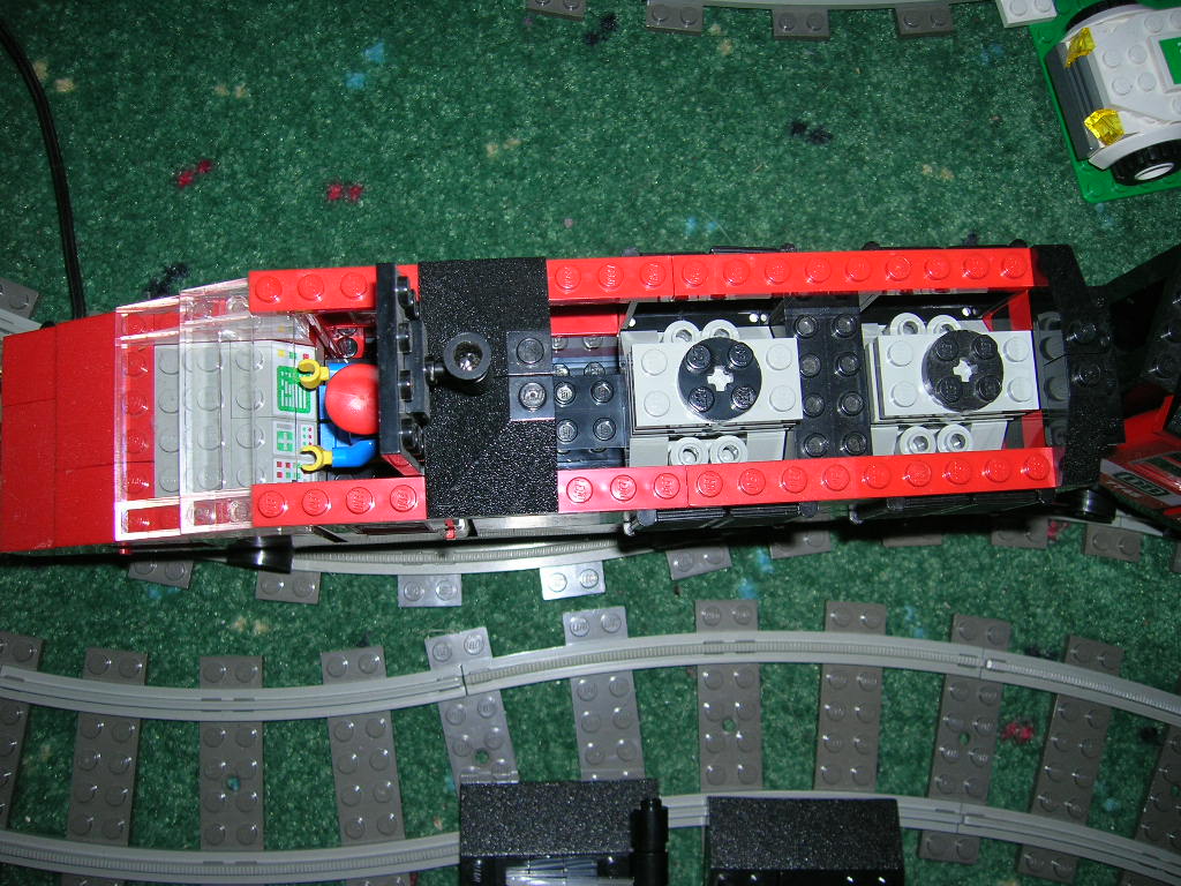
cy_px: 443
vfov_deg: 41.8
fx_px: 1160
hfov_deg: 54.0
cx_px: 590
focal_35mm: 34
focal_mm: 5.7
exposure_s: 1/60.1
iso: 50
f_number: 2.9
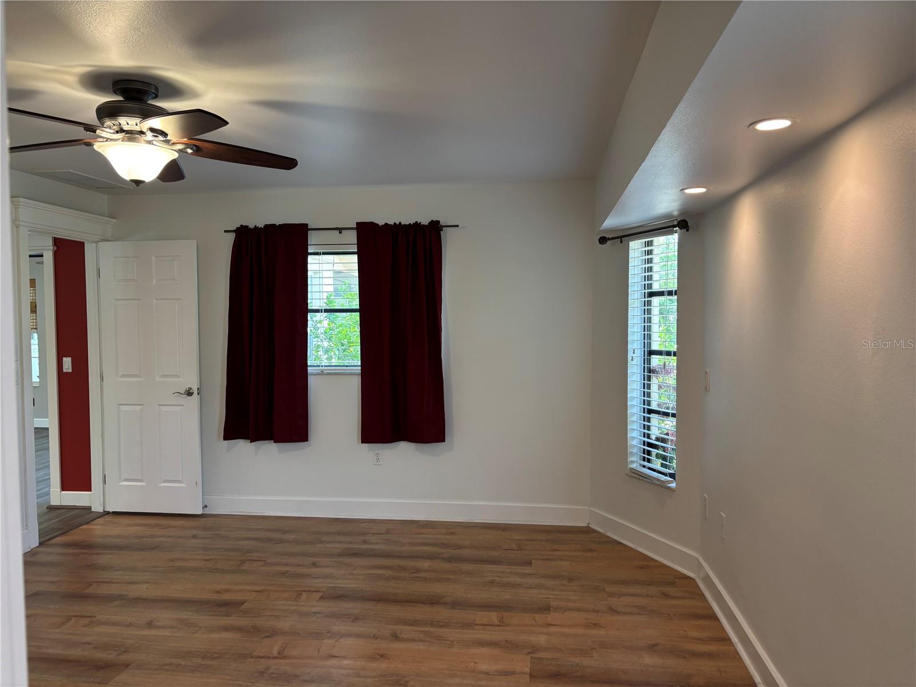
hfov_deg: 67.3
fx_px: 688
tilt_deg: -3.7
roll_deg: +0.4
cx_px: 458
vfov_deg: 53.1
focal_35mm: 26
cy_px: 344
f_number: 1.6
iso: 125
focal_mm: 5.96
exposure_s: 1/60
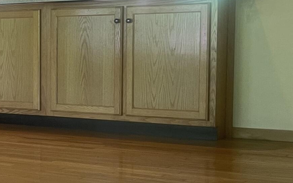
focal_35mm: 91
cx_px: -194
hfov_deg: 18.9
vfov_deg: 14.4
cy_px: 83
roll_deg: +1.4
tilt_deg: -5.5
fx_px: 727
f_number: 1.6
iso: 125
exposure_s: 1/60
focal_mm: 5.1
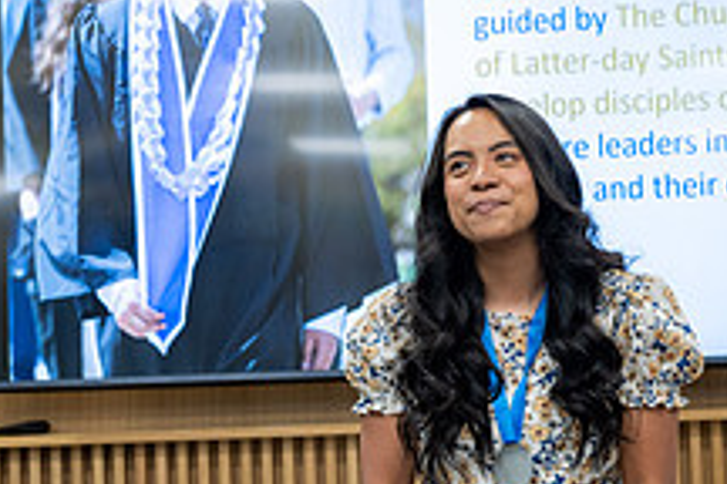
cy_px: 314
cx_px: 252
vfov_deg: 7.3
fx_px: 3796
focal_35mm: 188
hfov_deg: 10.9
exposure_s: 1/100
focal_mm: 70
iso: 400
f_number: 2.8
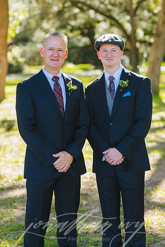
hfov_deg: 16.1
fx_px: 584
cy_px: 124
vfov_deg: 23.9
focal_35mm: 85
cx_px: 82
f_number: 2.8
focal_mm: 85
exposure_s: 1/800
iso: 200
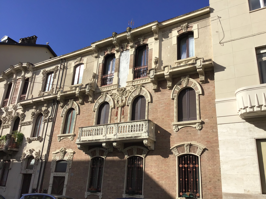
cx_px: 133
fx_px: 238
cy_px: 100
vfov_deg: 45.4
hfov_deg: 58.4
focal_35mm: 31
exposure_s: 1/1942
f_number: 2.4
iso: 25
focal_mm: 3.3
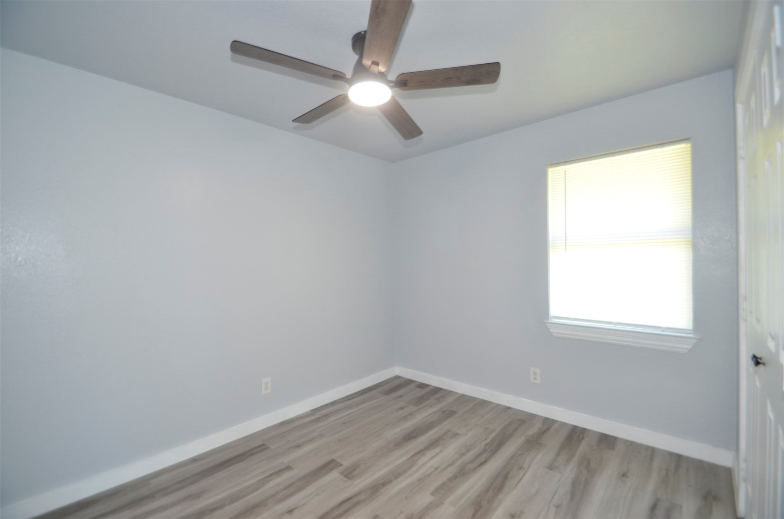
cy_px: 260
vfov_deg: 77.1
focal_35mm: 15
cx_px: 392
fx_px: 326
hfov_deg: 100.5
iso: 400
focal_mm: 10
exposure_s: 1/60
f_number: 4
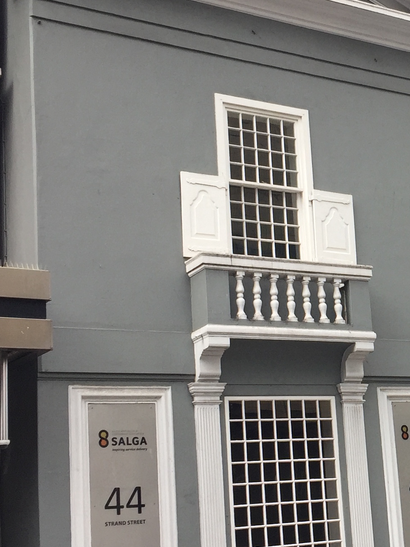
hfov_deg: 19.0
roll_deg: +5.7
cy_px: 280
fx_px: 1153
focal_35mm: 73
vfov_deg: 26.7
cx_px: 502
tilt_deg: +13.2
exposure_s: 1/370
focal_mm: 4.15
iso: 32
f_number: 2.2
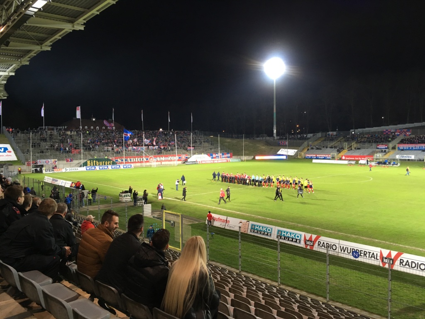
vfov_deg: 48.2
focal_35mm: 29
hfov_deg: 61.7
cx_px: 212
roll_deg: +0.7
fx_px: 356
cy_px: 160
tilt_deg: -1.6
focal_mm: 4.15
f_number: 2.2
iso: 125
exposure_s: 1/33
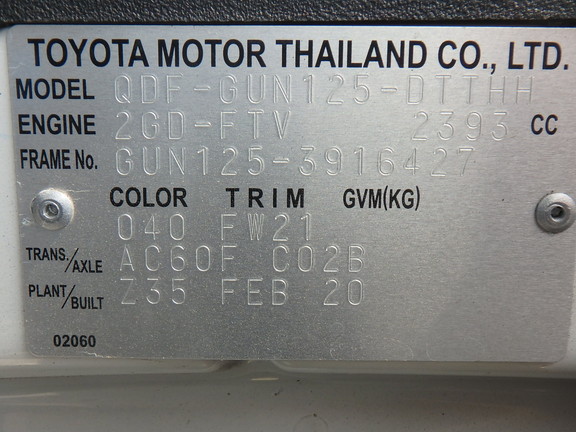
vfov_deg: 32.2
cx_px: 288
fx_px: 749
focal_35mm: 45
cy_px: 216
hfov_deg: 42.1
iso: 125
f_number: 5.2
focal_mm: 8.1
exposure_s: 1/100
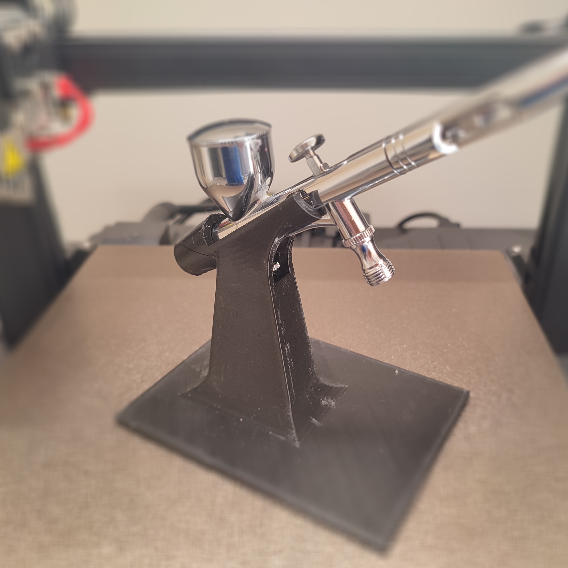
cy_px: 289
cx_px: 314
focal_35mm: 30
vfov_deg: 54.0
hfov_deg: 53.9
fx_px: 557
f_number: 1.9
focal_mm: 6.04
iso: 236
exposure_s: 1/33
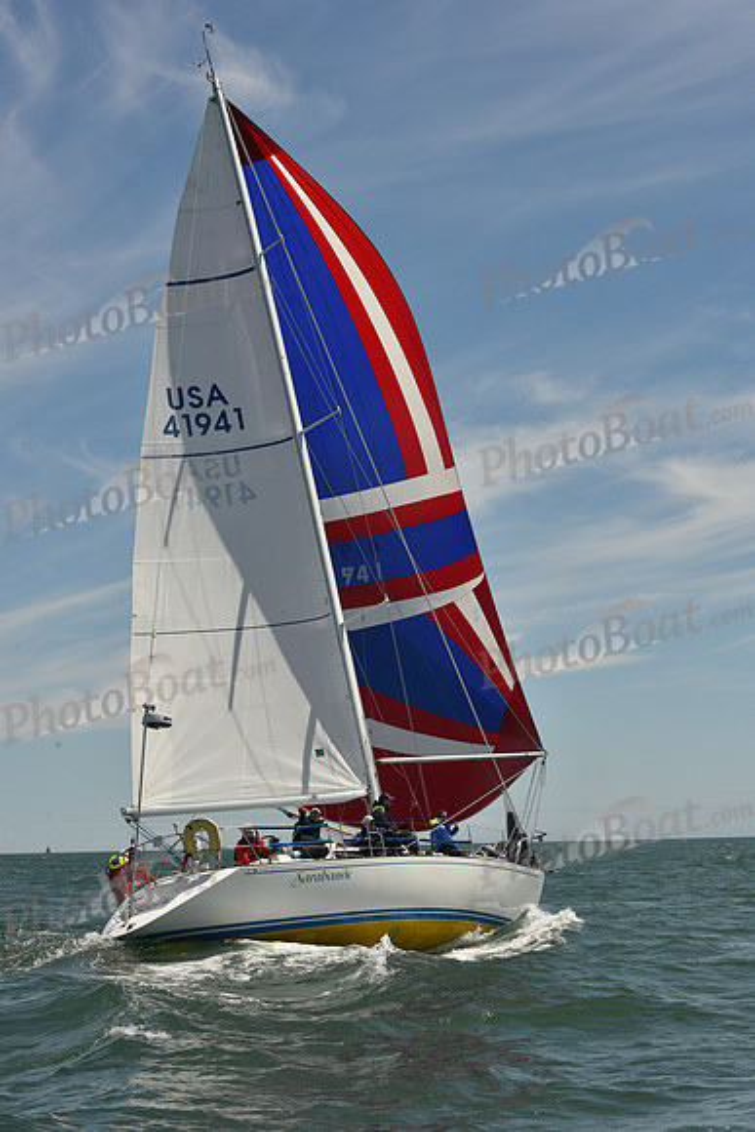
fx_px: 2201
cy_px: 566
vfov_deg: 28.8
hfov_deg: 19.5
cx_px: 378
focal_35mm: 70
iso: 320
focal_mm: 70
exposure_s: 1/800
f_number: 14
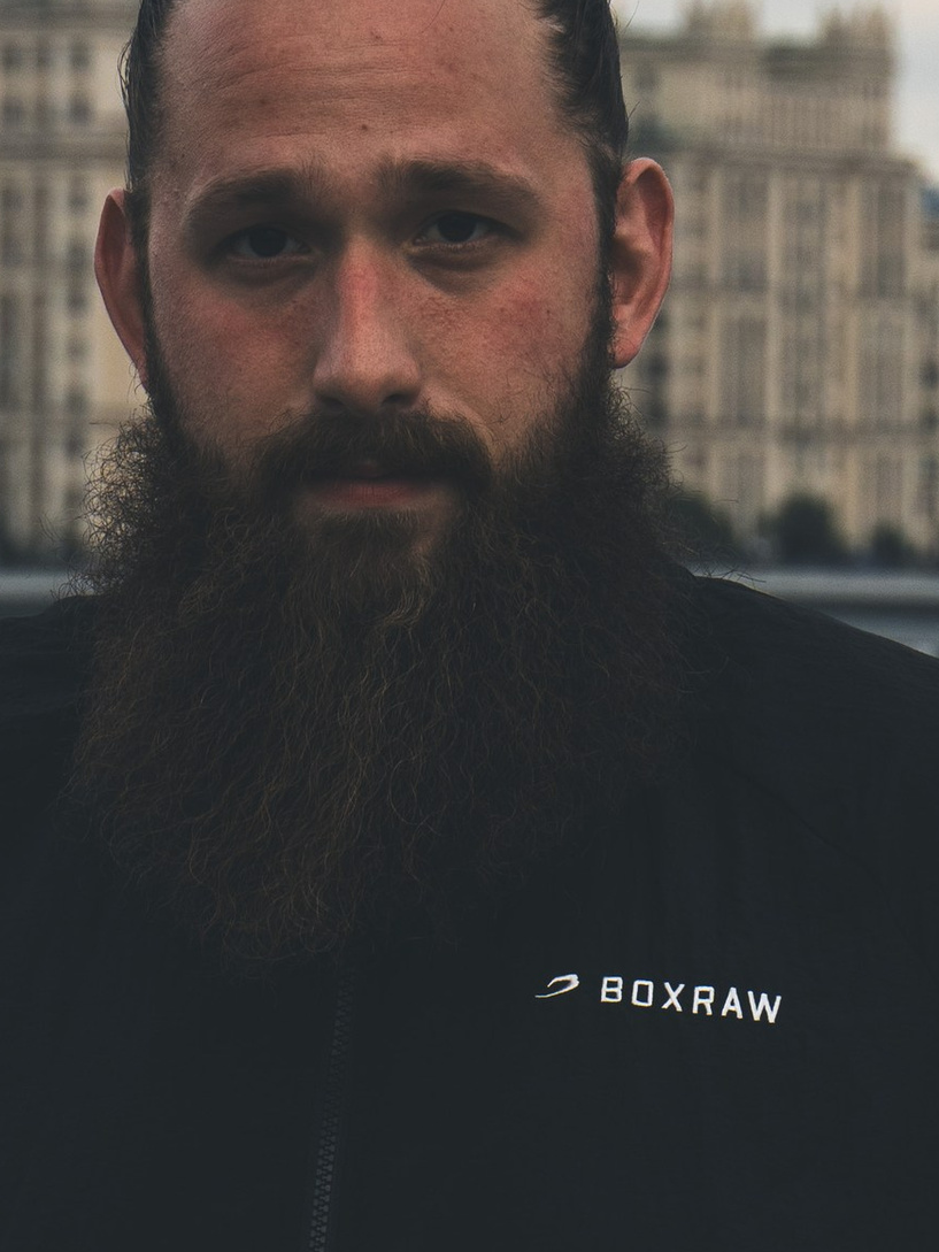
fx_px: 11029
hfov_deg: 4.9
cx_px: 303
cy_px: -64
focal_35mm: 305
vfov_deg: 6.5
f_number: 5.6
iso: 200
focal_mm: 60
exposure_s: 1/250
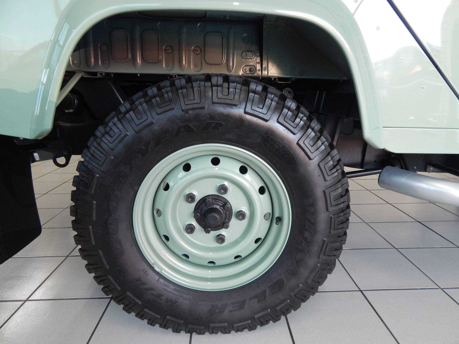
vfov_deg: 58.9
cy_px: 172
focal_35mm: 23
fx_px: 305
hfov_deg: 73.9
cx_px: 230
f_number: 3
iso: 280
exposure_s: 1/30
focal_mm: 4
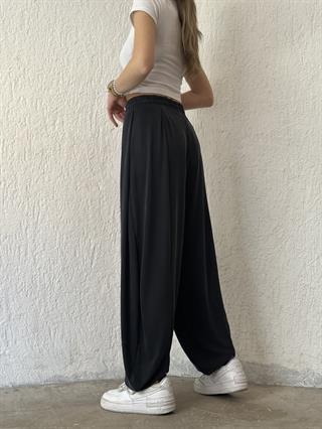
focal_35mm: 48
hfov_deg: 30.3
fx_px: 595
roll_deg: -0.5
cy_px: 214
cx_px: 161
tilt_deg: +2.8
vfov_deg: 39.6
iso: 125
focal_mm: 6.86
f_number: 1.78
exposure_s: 1/65
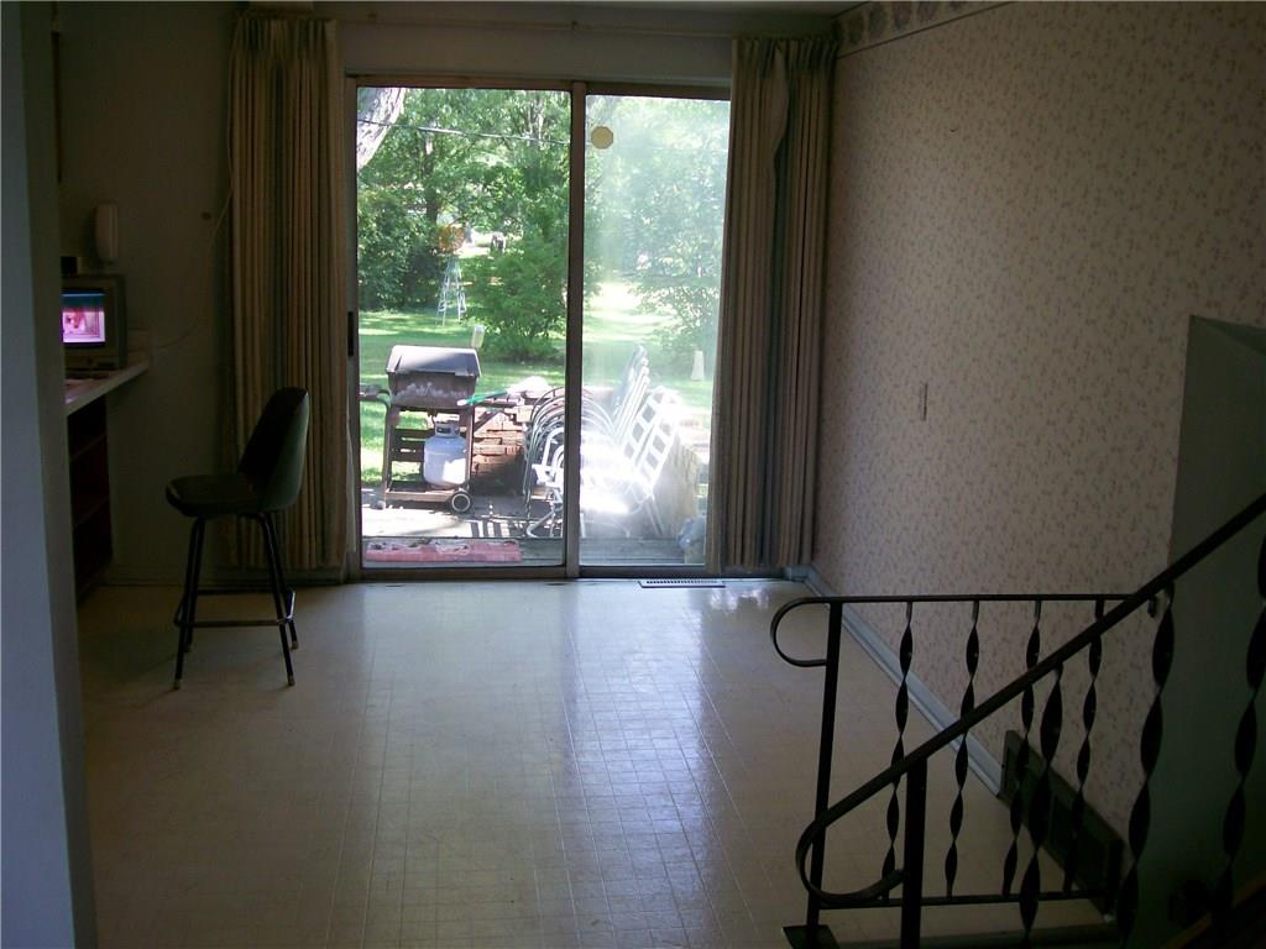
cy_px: 474
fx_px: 1317
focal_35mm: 36
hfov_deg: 51.4
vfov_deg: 39.7
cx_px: 633
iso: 80
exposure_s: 1/80.8
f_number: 2.7
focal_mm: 6
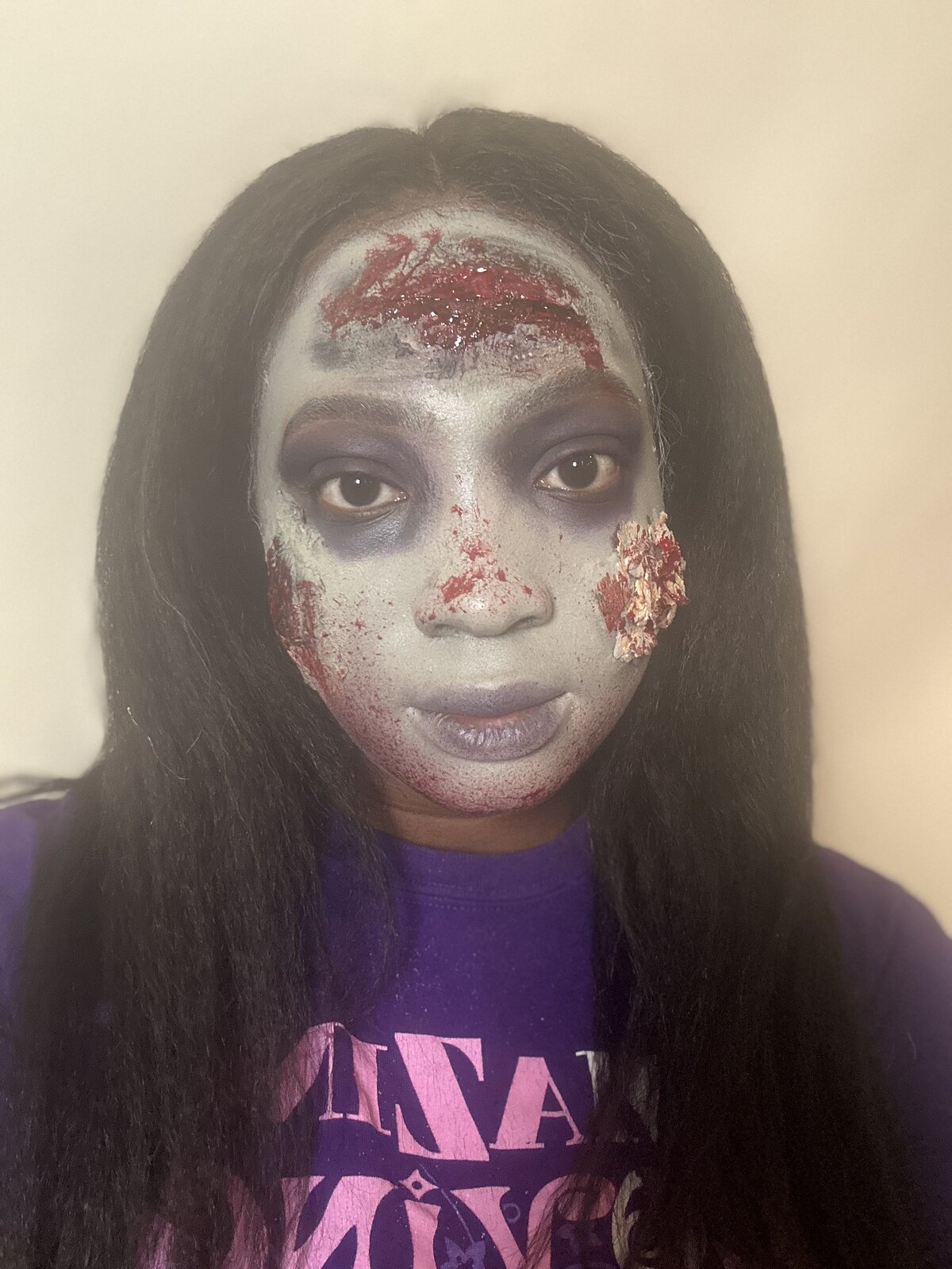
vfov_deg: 60.0
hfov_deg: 46.8
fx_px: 1100
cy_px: 634
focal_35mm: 30
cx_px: 476
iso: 250
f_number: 1.9
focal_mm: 2.69
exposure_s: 1/60
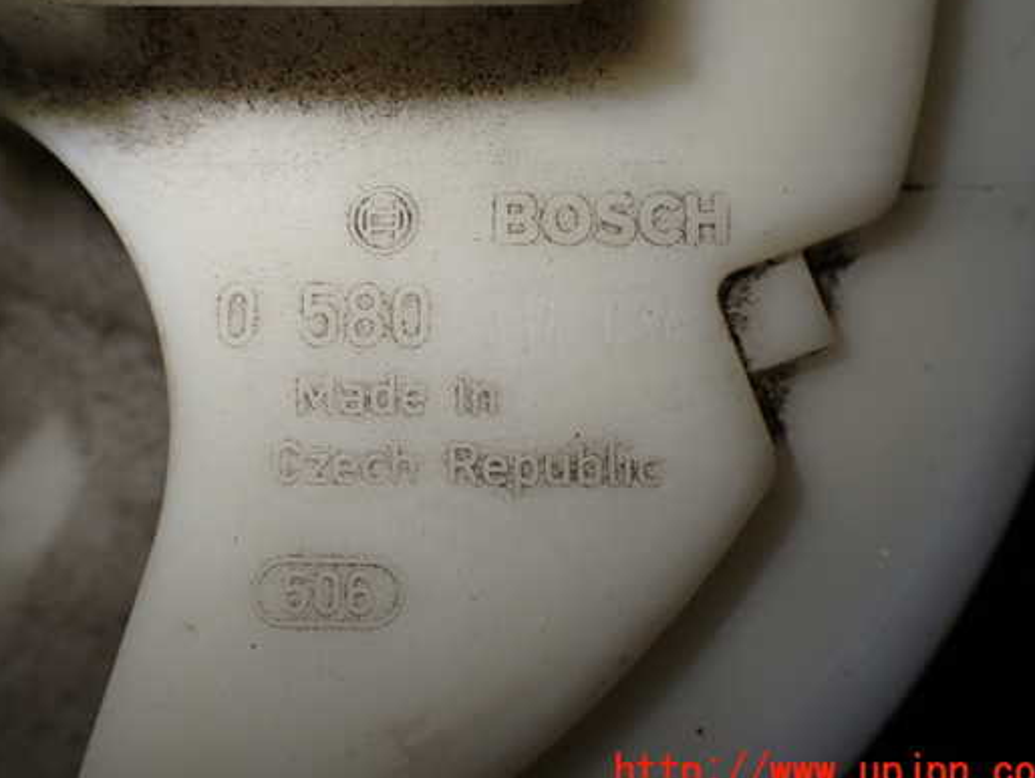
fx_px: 1047
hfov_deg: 52.5
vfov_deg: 40.7
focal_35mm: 35
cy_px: 345
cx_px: 465
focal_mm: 5.4
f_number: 2.3
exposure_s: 1/200
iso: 100
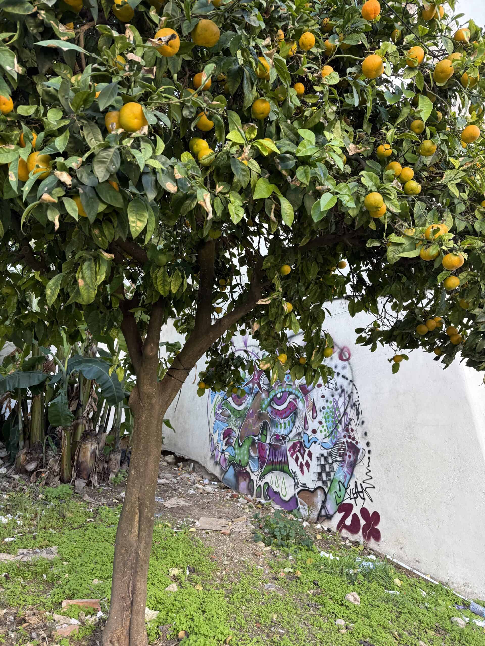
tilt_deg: +23.0
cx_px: 242
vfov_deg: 71.6
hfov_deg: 56.8
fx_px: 448
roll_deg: +3.2
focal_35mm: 24
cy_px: 323
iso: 50
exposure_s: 1/134
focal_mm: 6.76
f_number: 1.78
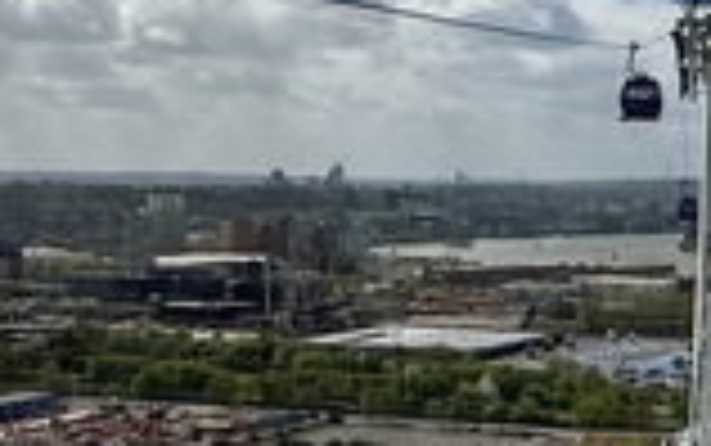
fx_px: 1590
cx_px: 637
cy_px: 437
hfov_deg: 24.5
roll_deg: -1.6
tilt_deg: -8.6
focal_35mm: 82
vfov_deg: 15.7
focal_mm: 2.22
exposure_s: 1/2564
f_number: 2.2
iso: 50
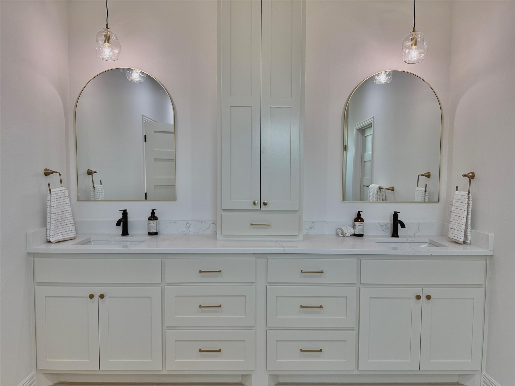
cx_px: 258
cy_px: 193
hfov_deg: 71.6
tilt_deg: -2.8
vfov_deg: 56.8
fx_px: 357
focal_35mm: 24
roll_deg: -0.6
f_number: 1.78
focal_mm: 6.76
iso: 125
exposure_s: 1/240
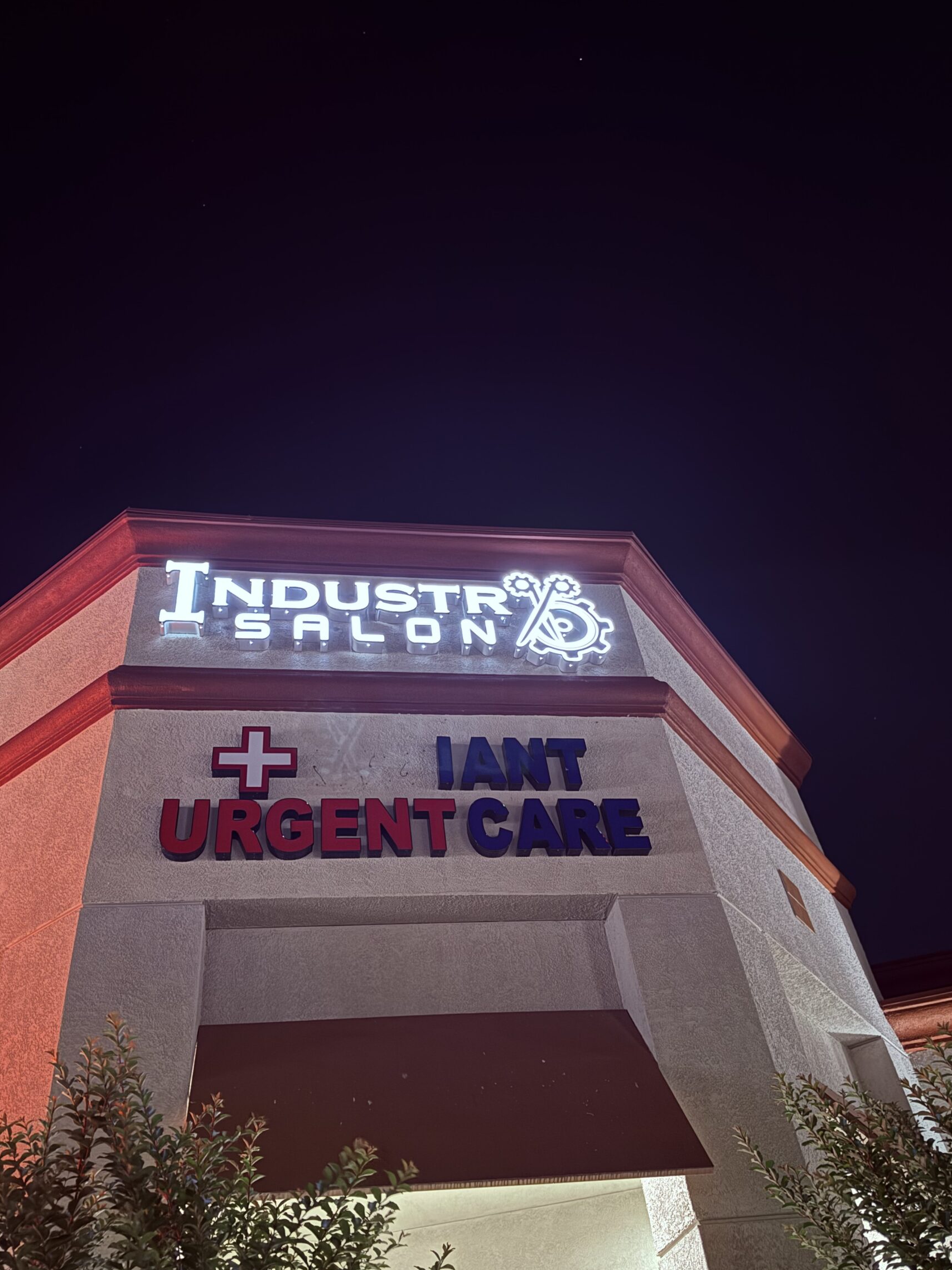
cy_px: 685
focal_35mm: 27
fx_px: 990
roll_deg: +7.6
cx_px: 445
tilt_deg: +42.4
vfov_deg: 65.2
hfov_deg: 51.3
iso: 800
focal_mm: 6.76
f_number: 1.78
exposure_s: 1/10
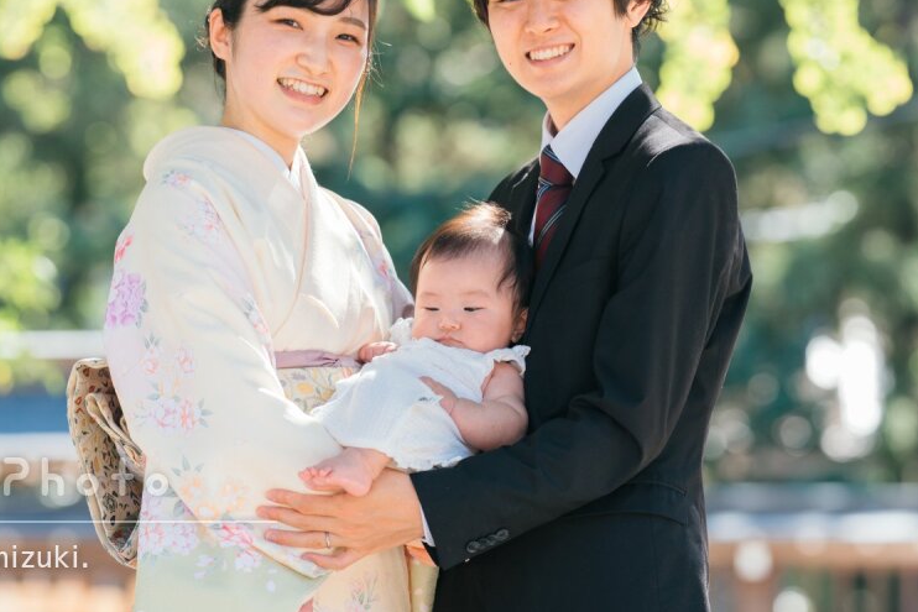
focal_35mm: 182
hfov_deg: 11.3
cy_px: 207
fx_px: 4642
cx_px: 437
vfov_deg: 7.5
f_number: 3.2
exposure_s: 1/400
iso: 500
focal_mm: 135
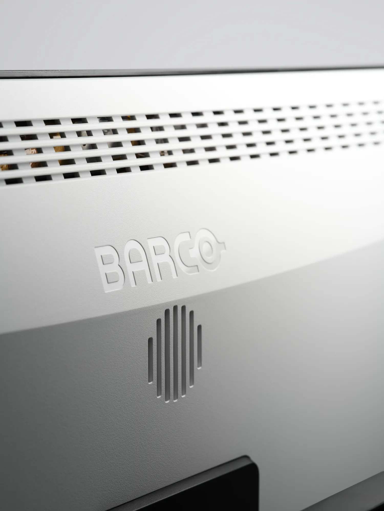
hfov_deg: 15.6
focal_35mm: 95
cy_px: 256
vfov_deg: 20.7
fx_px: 1405
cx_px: 192
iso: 200
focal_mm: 120
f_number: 13
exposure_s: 1/100
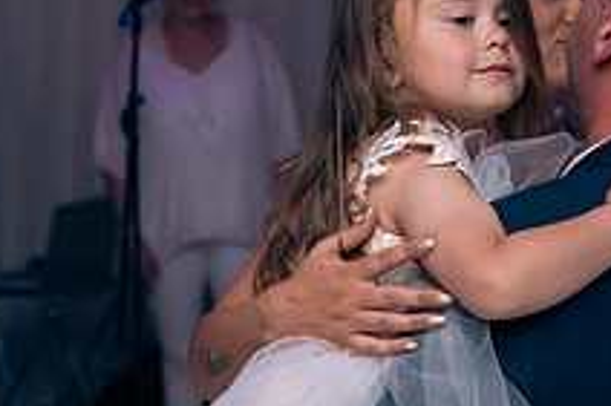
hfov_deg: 14.9
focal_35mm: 137
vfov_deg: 10.0
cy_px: 206
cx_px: 493
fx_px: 2323
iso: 800
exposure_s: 1/160
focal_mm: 50
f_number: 3.5
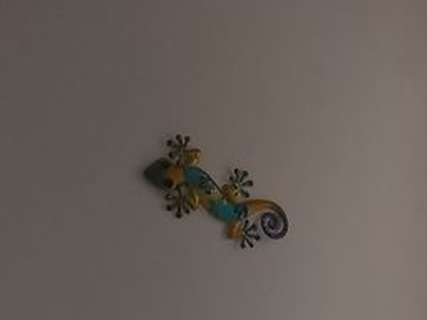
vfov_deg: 13.6
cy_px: 571
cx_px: 571
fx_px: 1208
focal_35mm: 98
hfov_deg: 18.5
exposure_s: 1/25
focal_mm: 4.65
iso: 640
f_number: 1.8
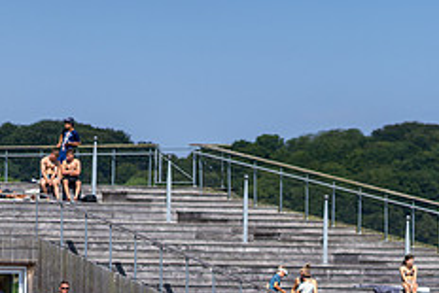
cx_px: 345
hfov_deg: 9.4
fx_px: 2660
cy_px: 320
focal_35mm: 218
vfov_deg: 6.3
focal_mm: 85
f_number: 1.4
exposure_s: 1/6400
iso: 50
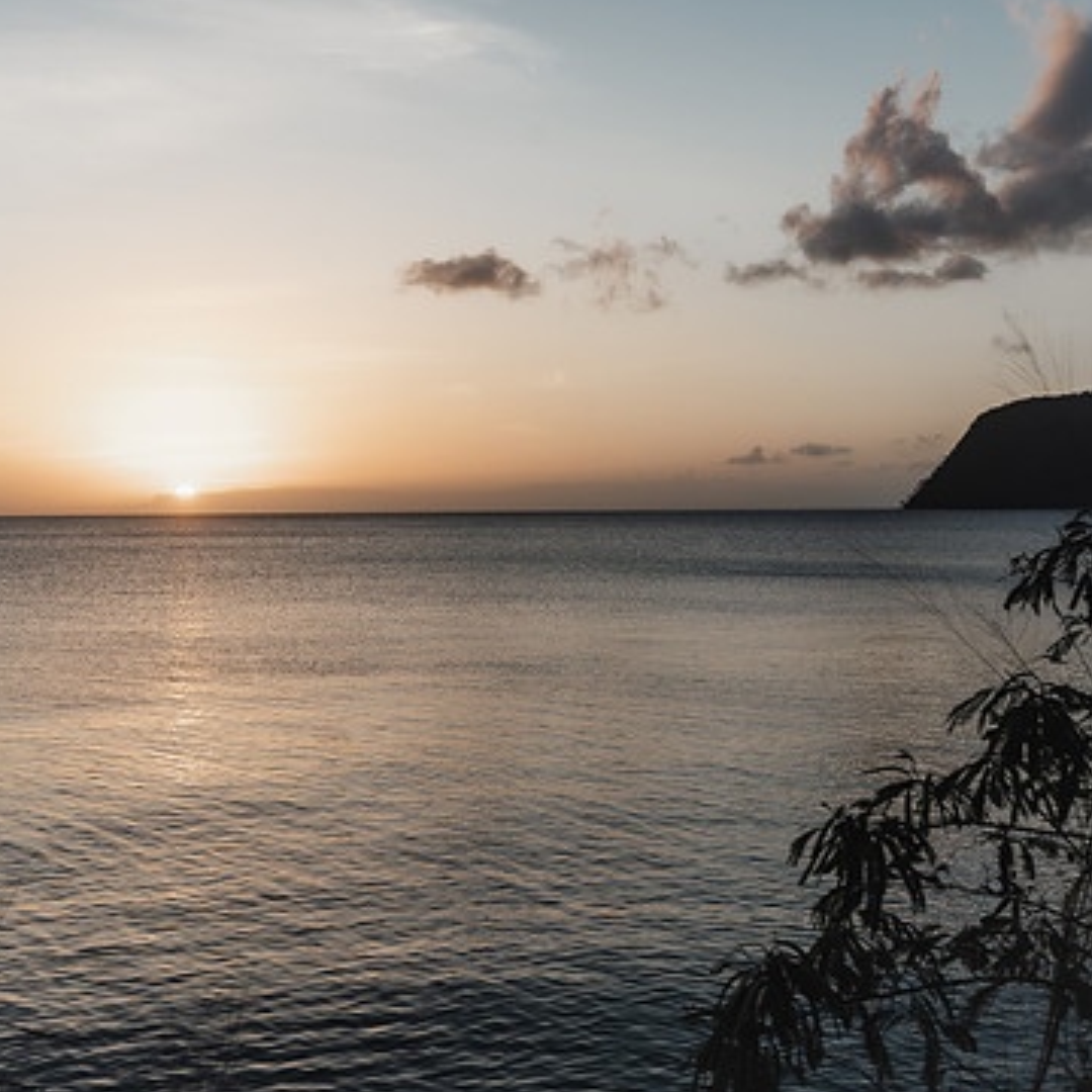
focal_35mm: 48
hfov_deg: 35.2
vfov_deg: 35.4
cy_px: 557
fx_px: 1713
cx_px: 425
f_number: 6.3
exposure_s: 1/250
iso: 100
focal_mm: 35
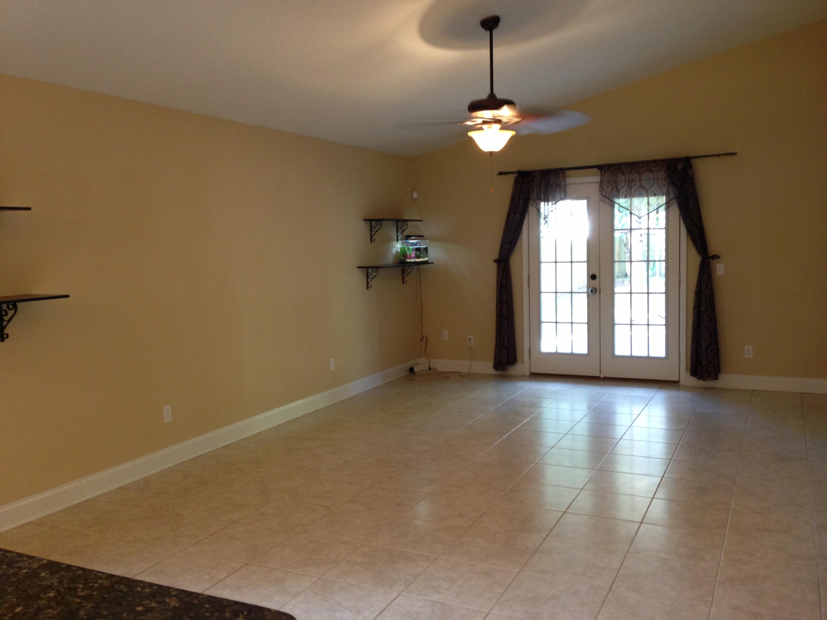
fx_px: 788
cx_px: 414
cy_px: 310
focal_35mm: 33
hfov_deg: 55.4
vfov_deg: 42.9
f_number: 2.4
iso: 125
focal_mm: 4.13
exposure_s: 1/20
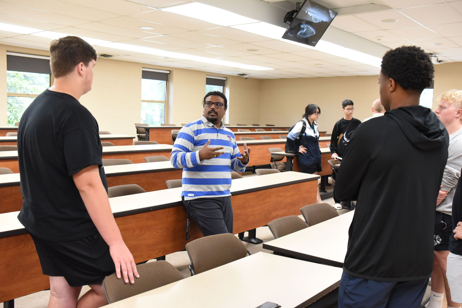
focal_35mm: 35
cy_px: 154
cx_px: 231
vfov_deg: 37.9
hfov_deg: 54.4
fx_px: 449
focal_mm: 35
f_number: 4.5
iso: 5000
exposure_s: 1/250
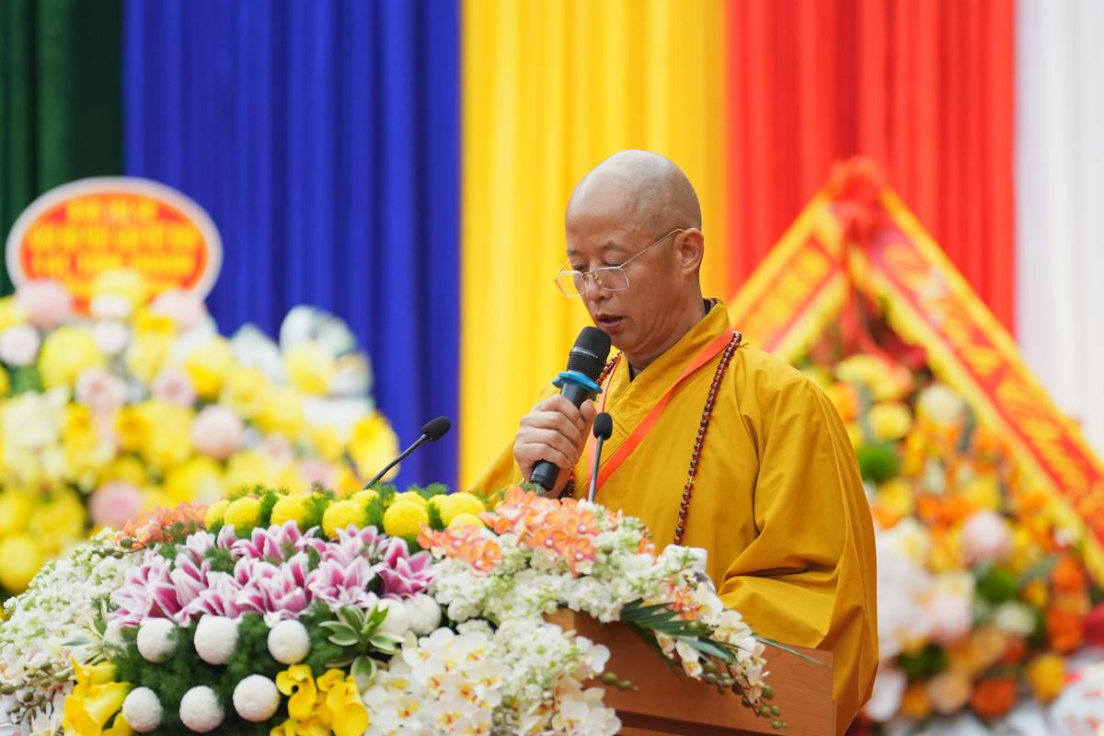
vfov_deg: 4.6
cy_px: 368
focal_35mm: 300
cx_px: 552
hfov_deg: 6.9
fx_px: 9199
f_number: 2.8
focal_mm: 200
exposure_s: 1/125
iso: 1600
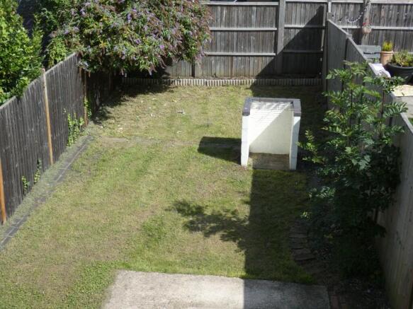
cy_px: 154
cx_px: 206
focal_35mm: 50
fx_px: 596
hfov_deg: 38.2
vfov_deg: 29.1
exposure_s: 1/640
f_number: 3.9
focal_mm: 9
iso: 80
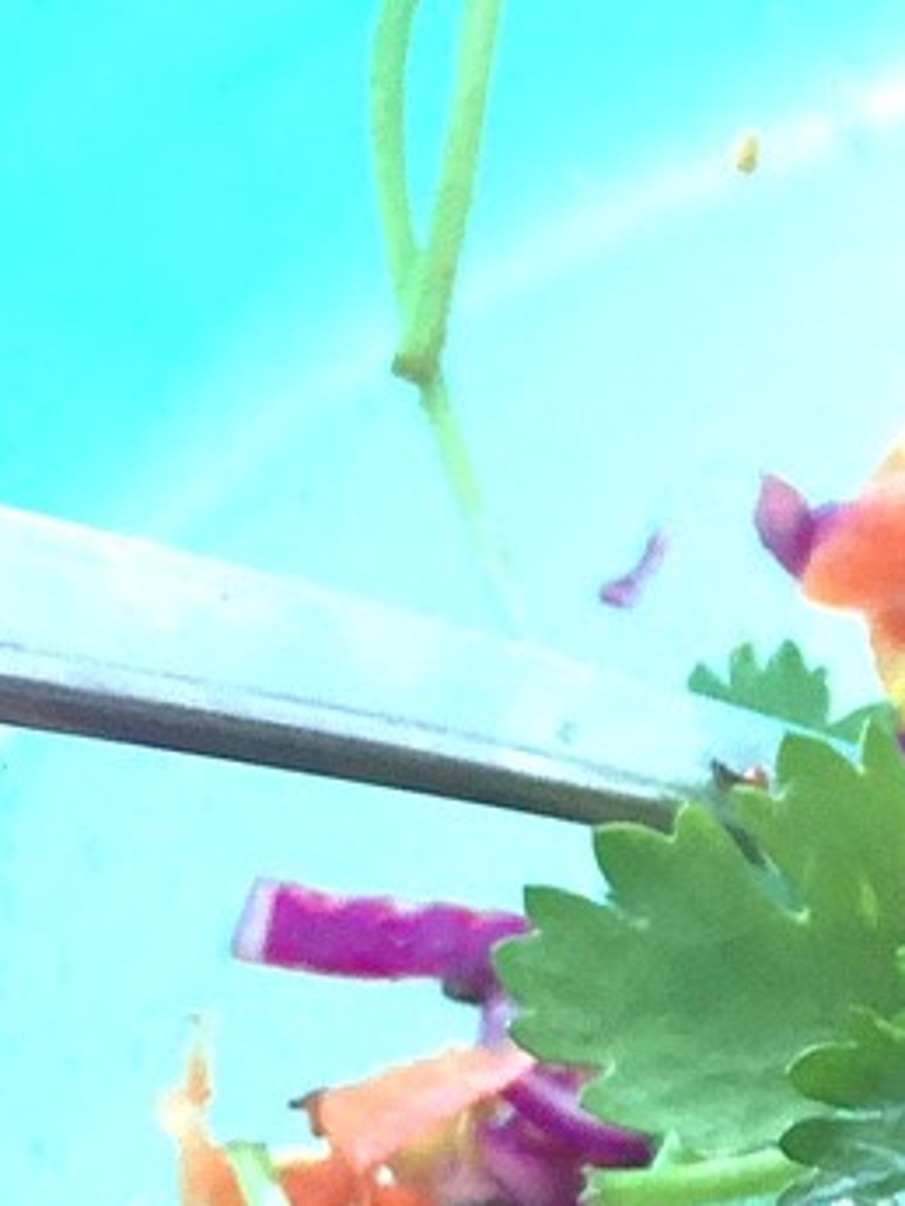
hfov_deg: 9.8
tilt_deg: -46.0
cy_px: 1524
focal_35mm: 137
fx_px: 4773
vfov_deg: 13.9
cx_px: 2048
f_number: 2.2
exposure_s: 1/100
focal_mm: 4.15
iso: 40
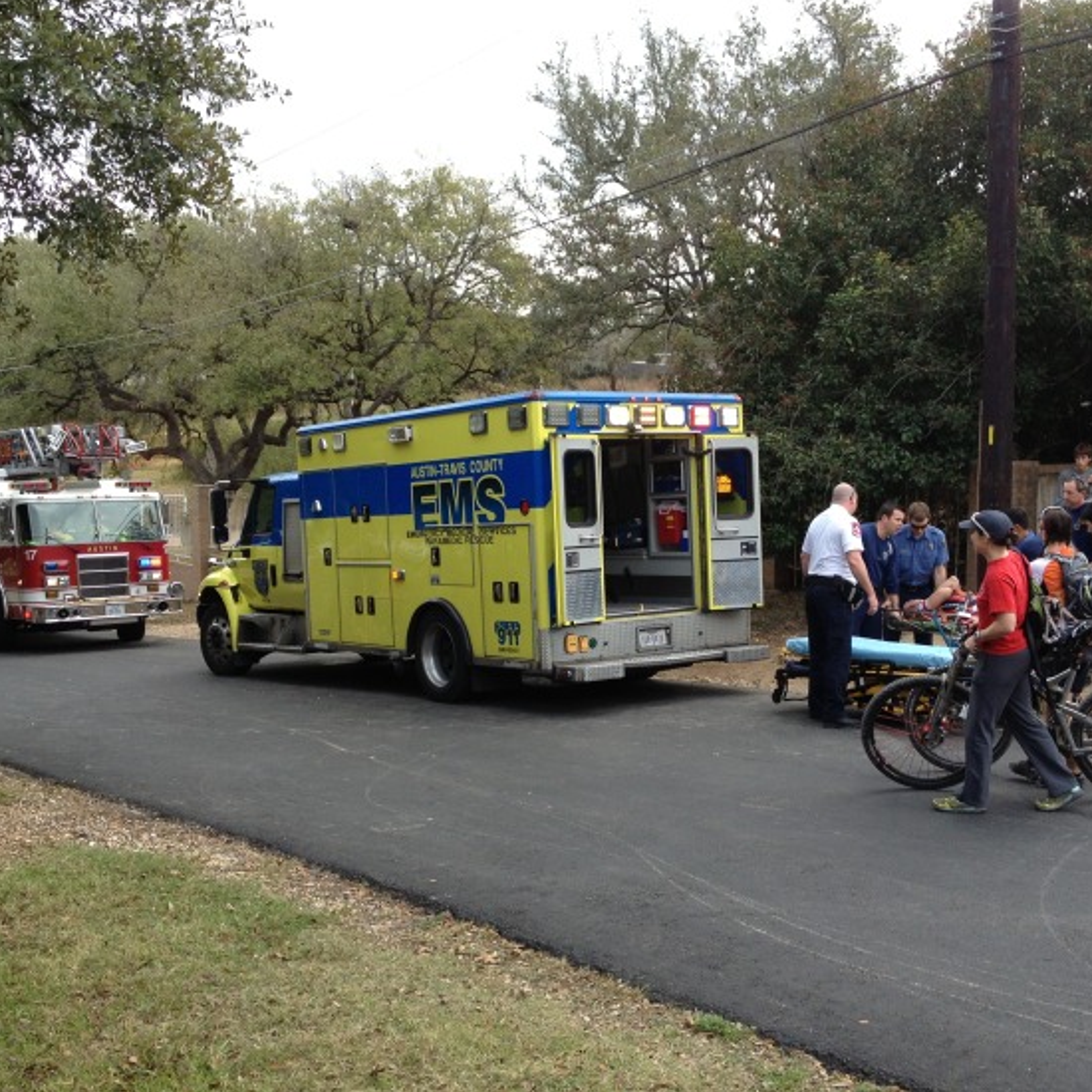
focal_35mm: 45
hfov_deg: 37.5
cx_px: 596
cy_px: 578
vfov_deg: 37.5
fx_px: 1606
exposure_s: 1/381
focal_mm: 4.28
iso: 50
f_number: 2.4
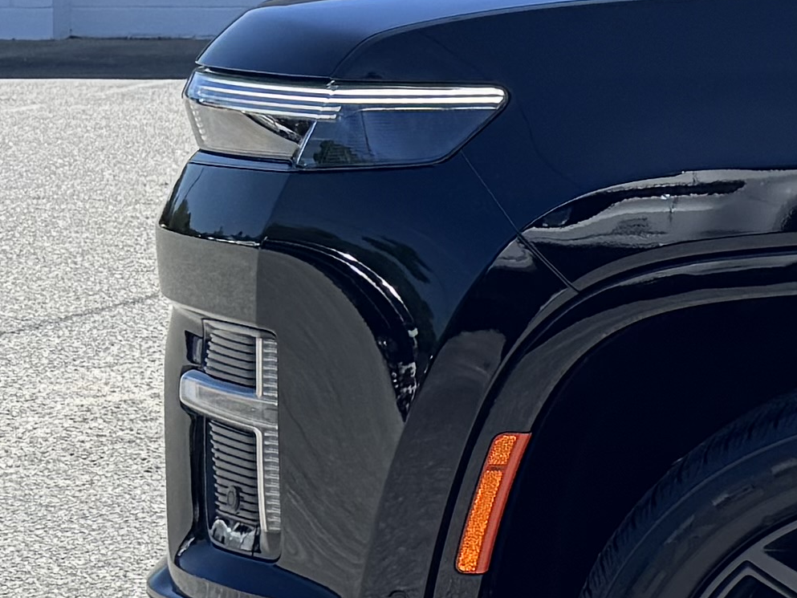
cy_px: -121
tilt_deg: -1.2
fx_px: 3178
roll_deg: -0.8
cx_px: 2031
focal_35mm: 138
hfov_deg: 11.4
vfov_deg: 10.6
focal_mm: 6.76
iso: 80
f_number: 1.78
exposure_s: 1/2331
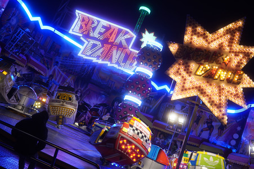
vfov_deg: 29.8
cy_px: 84
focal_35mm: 45
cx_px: 127
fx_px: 317
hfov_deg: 43.6
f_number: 1.4
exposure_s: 1/320
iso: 125
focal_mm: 30
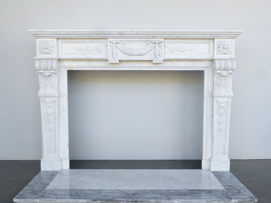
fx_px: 258
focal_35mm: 33
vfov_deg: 42.9
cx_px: 136
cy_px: 102
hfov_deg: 55.4
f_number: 3.6
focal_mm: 5.9
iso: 100
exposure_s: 1/80
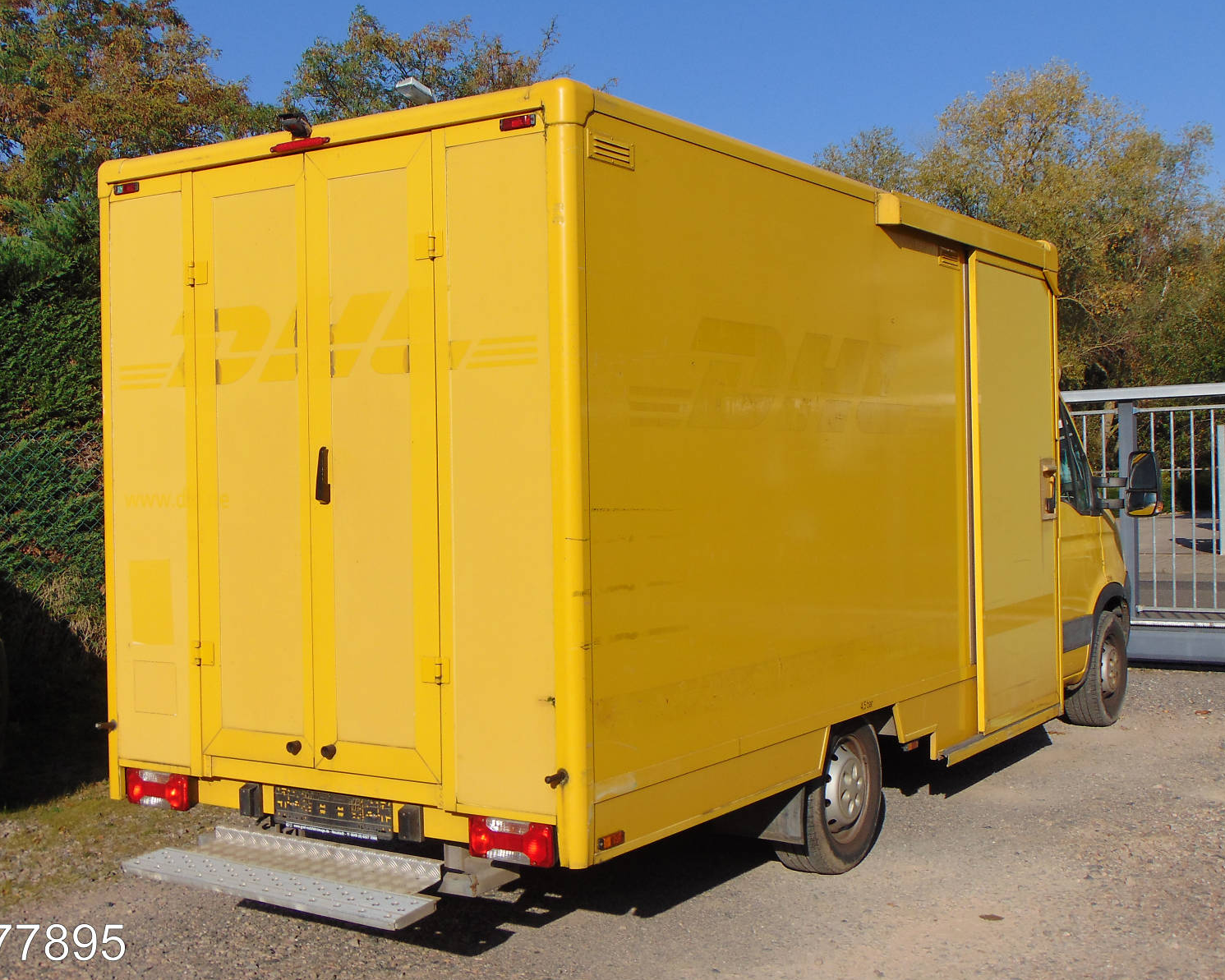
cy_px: 490
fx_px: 1595
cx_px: 584
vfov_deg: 34.2
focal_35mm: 44
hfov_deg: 42.0
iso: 80
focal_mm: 7.6
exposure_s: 1/320
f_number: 8.7
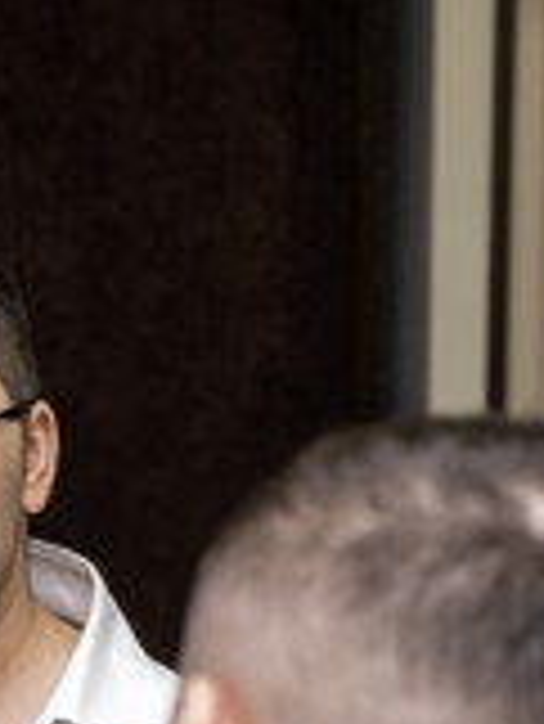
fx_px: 4248
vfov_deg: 9.7
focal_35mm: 203
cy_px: 668
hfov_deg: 7.2
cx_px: -391
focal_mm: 35.3
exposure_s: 1/160
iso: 1250
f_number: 2.8
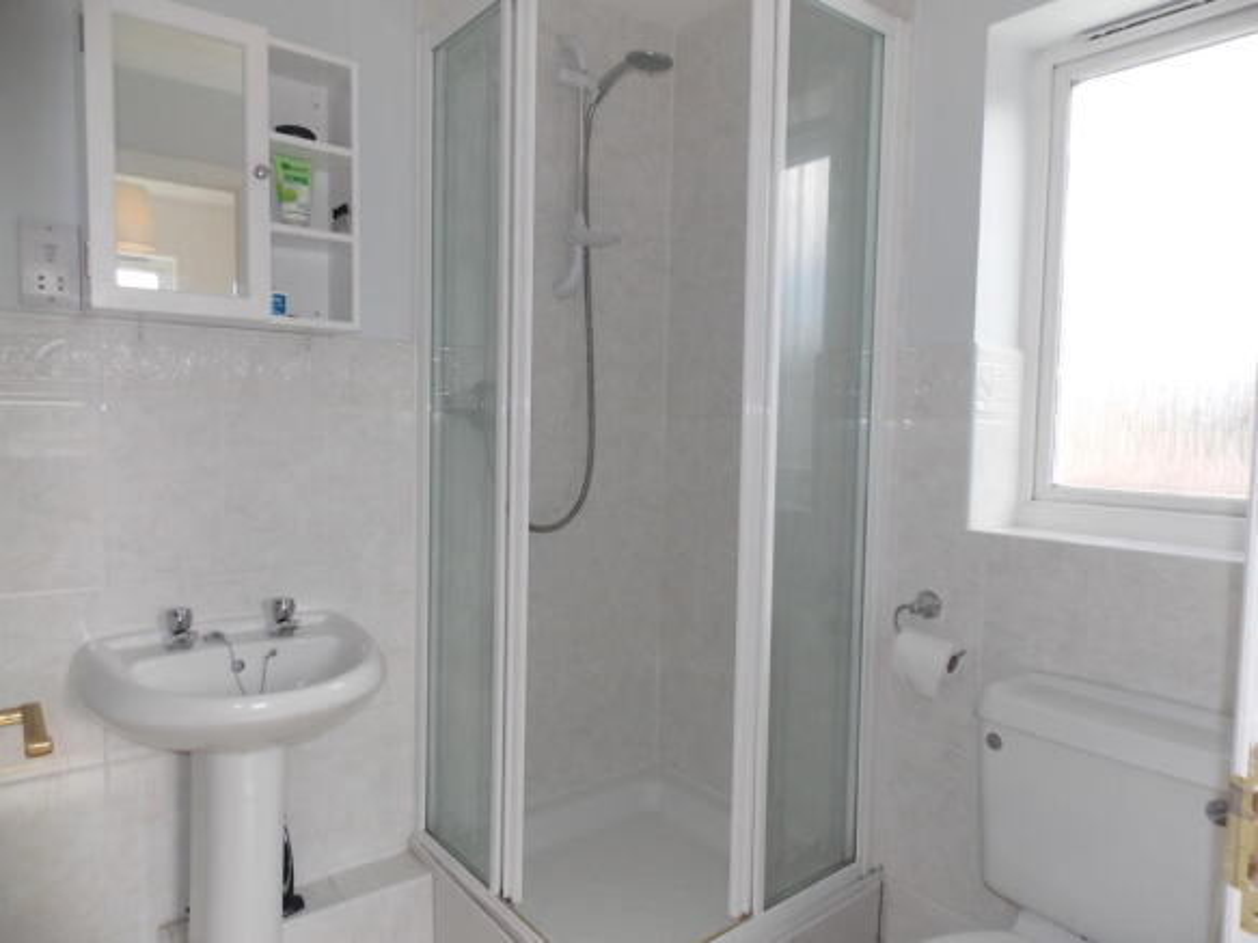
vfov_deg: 58.9
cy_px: 472
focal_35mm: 23
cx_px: 629
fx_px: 836
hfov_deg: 73.9
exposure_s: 1/125
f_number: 3.1
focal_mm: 4
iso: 80
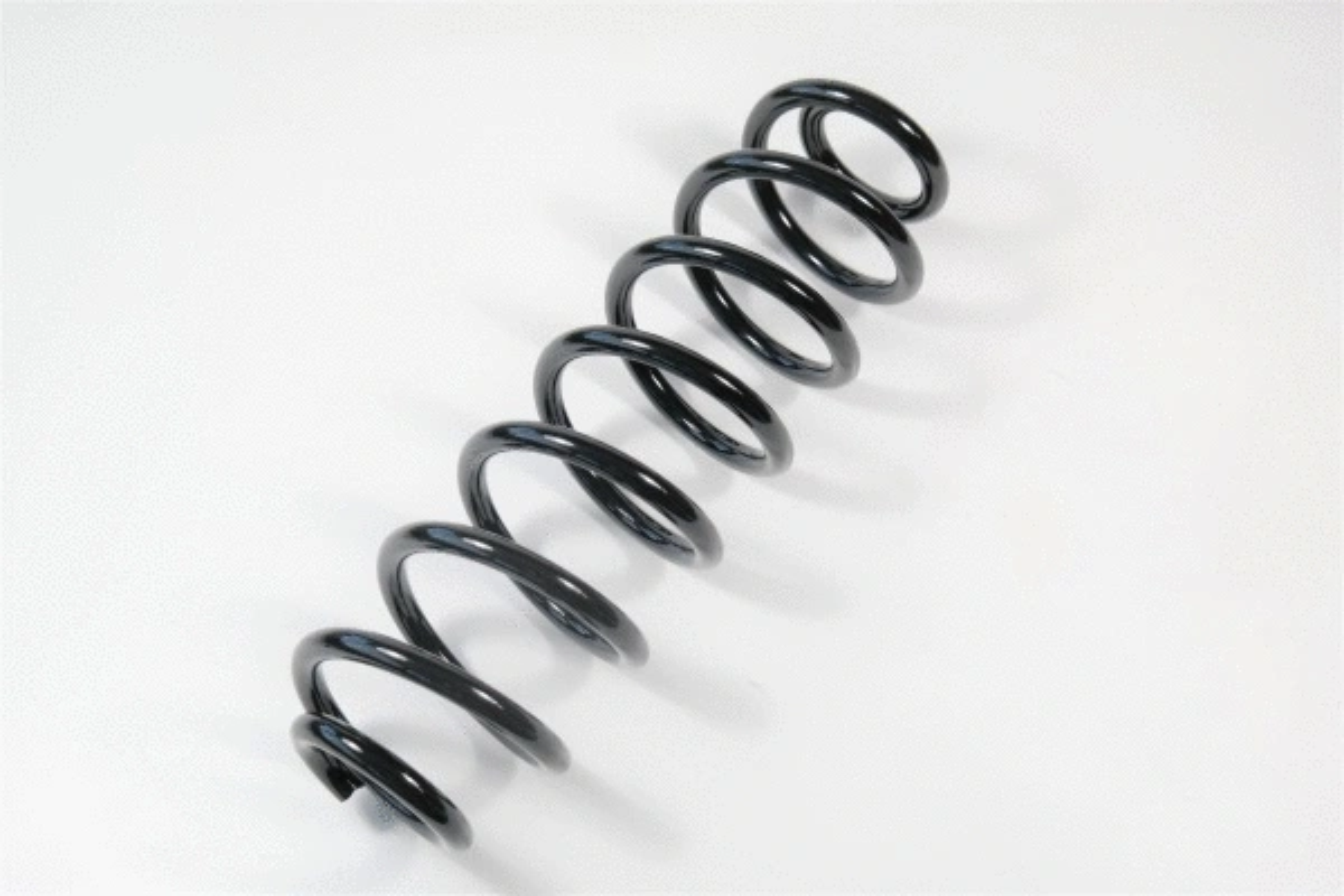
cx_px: 672
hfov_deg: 39.6
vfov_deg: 27.0
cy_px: 448
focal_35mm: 50
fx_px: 1867
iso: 200
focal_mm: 33
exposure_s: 1/50
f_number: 4.5
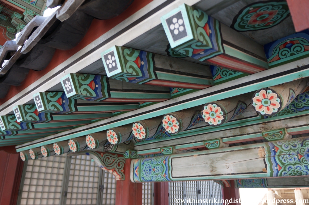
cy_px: 102
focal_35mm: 27
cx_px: 154
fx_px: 231
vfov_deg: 47.8
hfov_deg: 67.4
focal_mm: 18
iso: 320
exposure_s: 1/160
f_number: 4
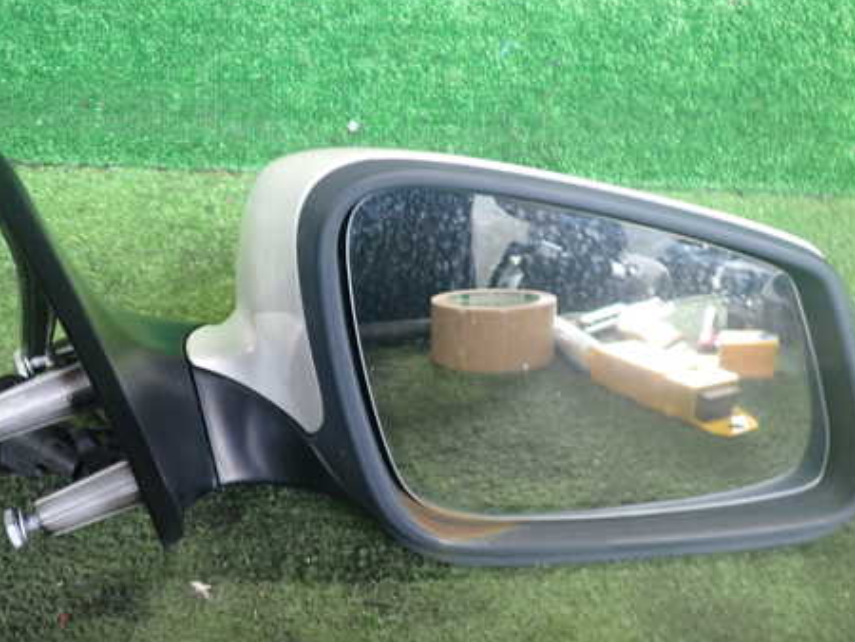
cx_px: 370
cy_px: 327
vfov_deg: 36.0
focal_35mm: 40
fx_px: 989
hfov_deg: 46.7
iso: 400
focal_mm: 5.4
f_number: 2.3
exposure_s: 1/30
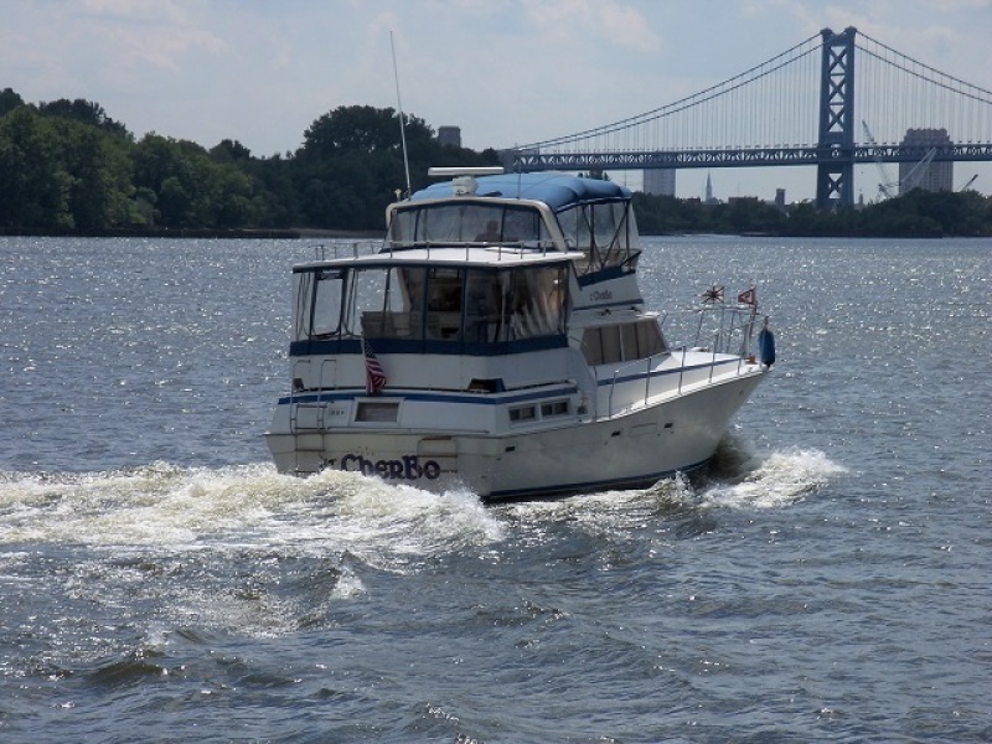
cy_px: 372
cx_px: 496
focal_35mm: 185
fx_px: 5302
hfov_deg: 10.7
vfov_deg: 8.0
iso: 64
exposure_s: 1/500
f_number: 6.3
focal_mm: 38.8
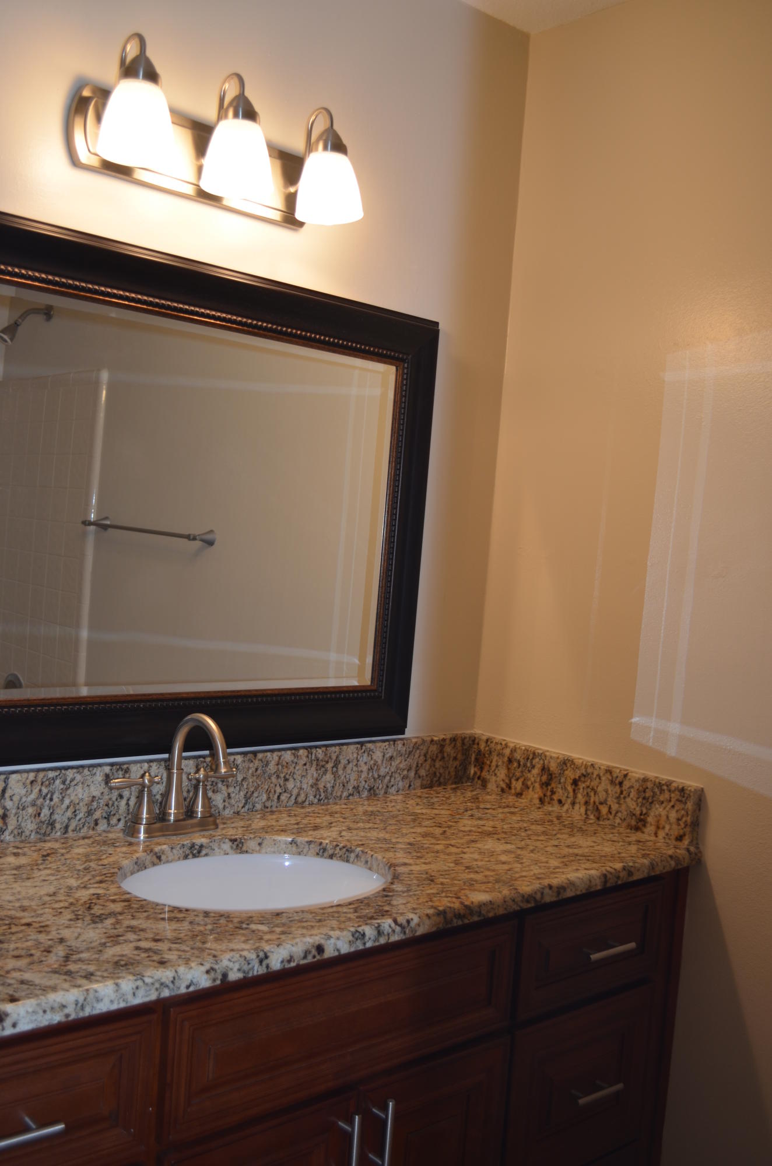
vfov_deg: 53.2
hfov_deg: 36.7
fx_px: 1164
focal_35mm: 36
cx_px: 386
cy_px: 583
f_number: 4
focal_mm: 24
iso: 200
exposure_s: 1/125
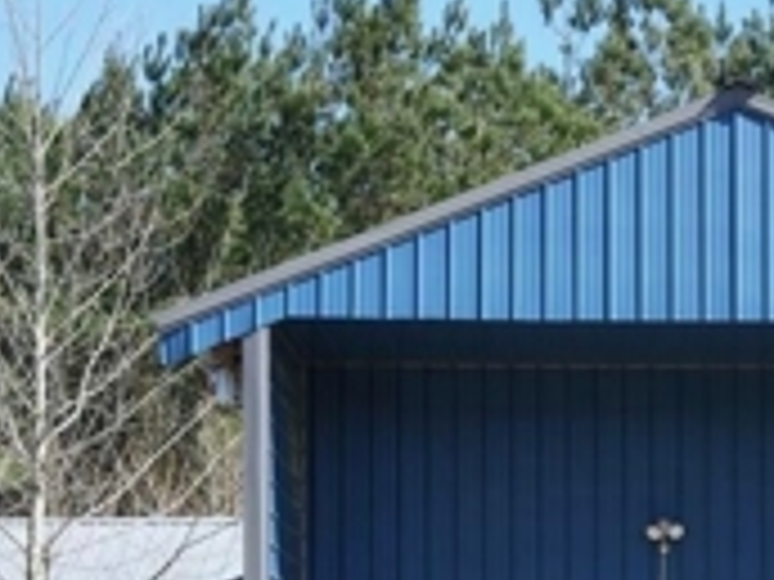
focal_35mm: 126
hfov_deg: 15.4
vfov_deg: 11.7
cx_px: 724
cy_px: 544
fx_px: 2817
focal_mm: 50
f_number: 2.8
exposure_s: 1/2500
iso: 320
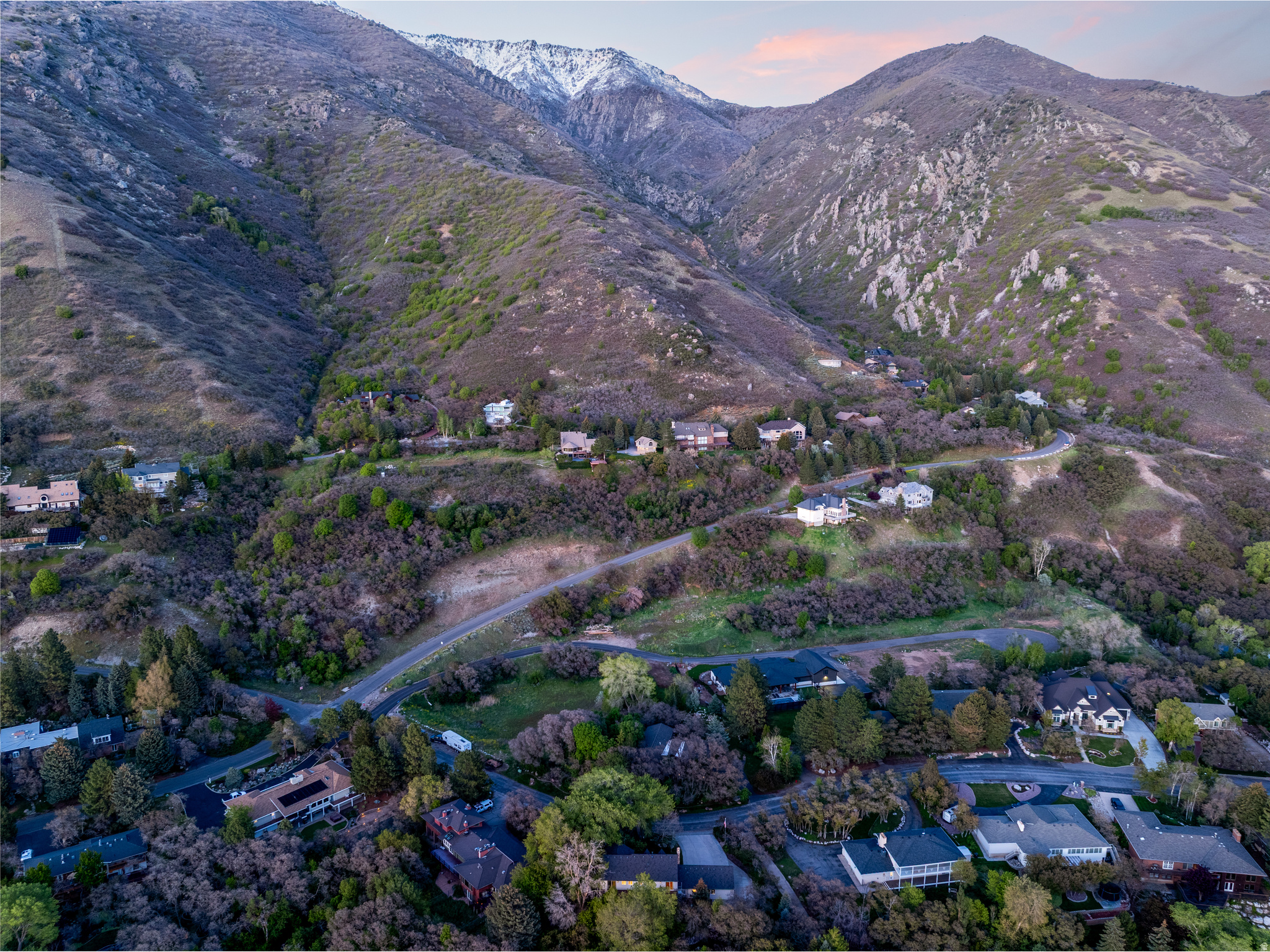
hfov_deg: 71.6
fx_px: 881
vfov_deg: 56.8
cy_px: 476
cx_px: 635
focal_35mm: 24
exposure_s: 1/13
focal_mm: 12.29
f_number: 4
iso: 100
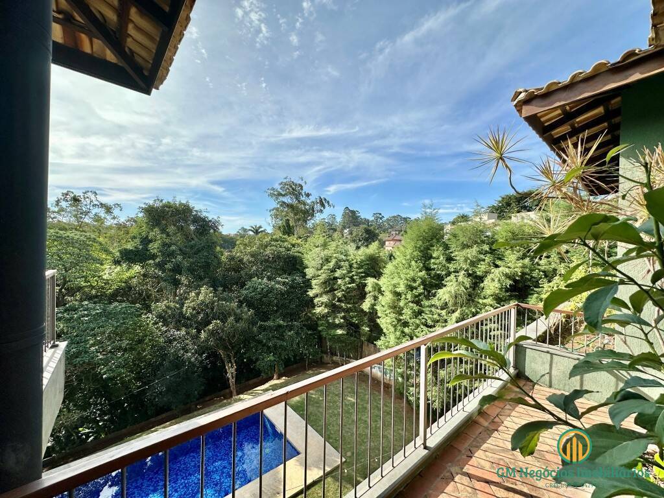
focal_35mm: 14
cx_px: 332
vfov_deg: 85.7
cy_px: 249
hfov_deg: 102.1
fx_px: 269
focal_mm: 2.22
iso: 40
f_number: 2.2
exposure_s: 1/1531
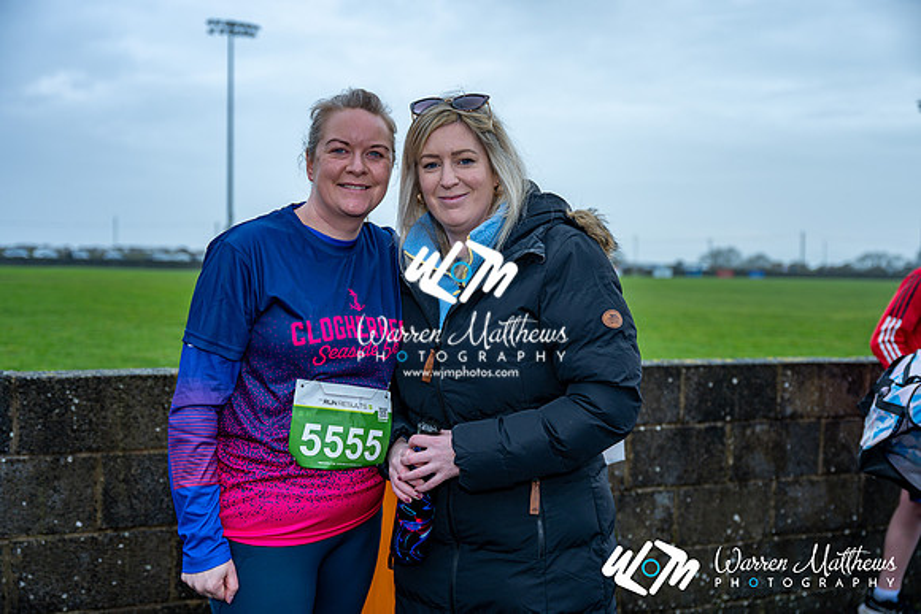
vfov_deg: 33.4
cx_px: 460
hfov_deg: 48.4
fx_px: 1024
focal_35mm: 40
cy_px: 307
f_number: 2.8
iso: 100
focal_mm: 40
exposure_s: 1/320
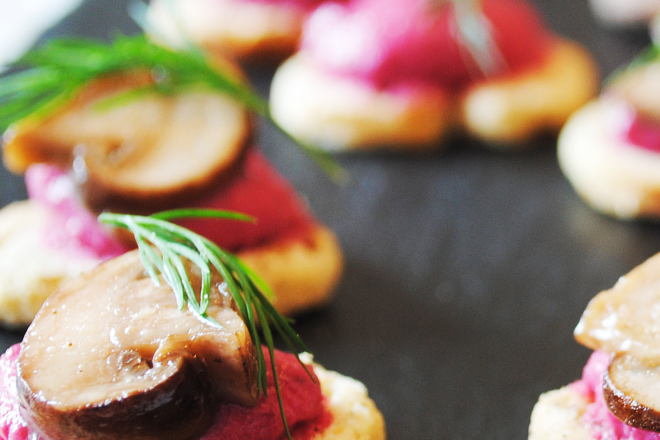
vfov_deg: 10.1
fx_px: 2480
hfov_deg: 14.7
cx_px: 778
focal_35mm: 135
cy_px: 166
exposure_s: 1/15
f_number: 5
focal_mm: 35
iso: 200
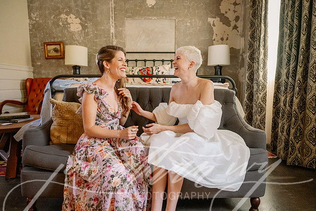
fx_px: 219
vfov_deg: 51.3
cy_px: 106
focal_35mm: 25
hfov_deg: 71.5
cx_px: 158
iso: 4000
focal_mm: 25
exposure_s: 1/250
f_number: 2.8
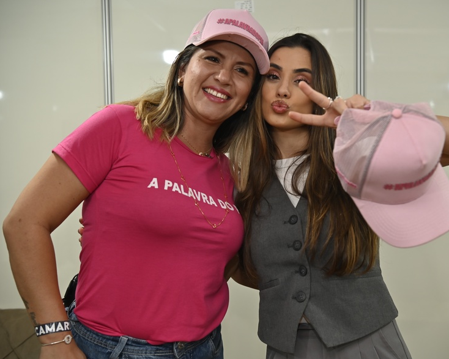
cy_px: 178
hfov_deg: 40.2
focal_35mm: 46
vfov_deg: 32.7
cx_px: 262
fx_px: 611
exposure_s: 1/60
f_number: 4
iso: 280
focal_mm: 40
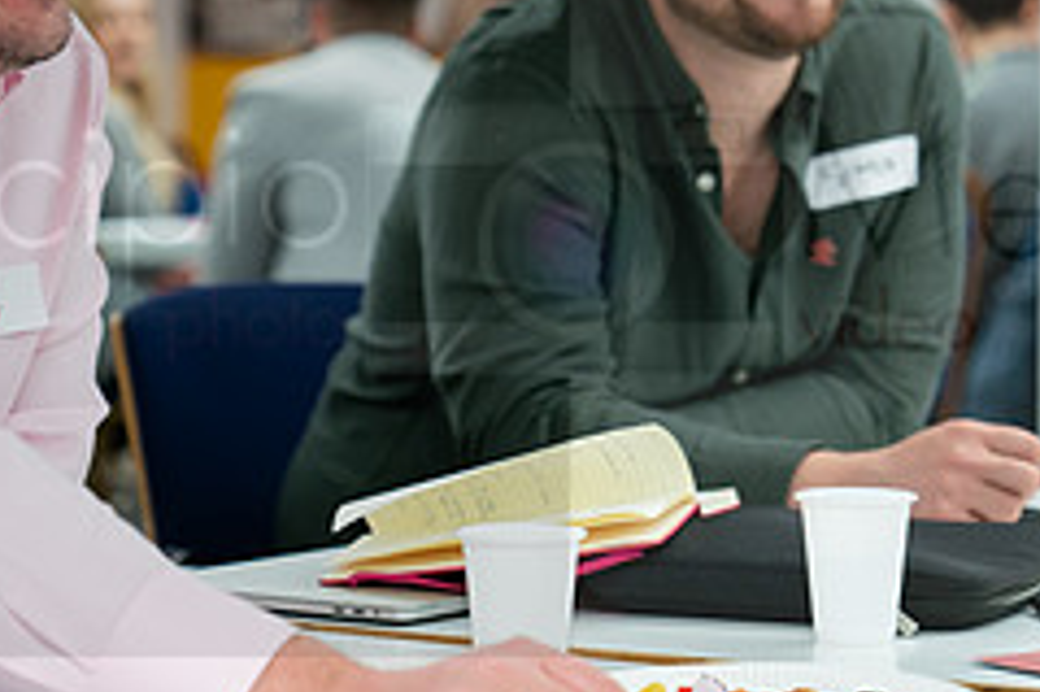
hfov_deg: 13.8
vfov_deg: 9.2
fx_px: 4301
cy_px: 213
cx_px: 545
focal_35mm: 149
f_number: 2.8
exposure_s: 1/60
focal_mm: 60
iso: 640
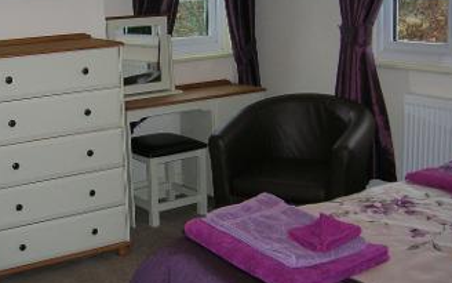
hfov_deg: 36.6
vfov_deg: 23.5
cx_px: 154
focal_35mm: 55
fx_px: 678
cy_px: 130
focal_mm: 5.7
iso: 70
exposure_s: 1/60.1
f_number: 2.9
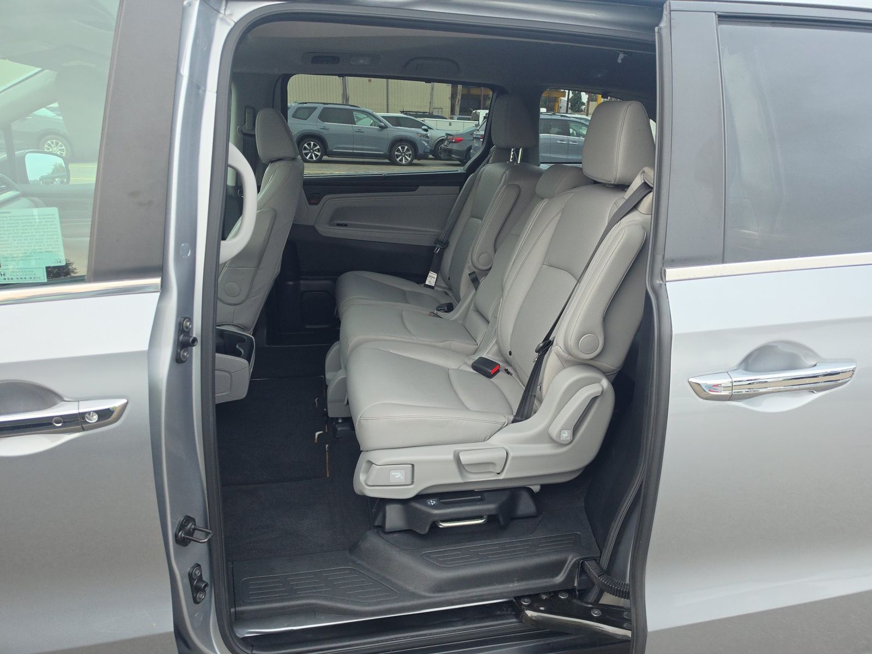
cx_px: 436
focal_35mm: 23
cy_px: 327
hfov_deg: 73.9
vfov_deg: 58.9
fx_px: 579
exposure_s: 1/119
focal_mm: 6.5
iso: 75
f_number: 1.4
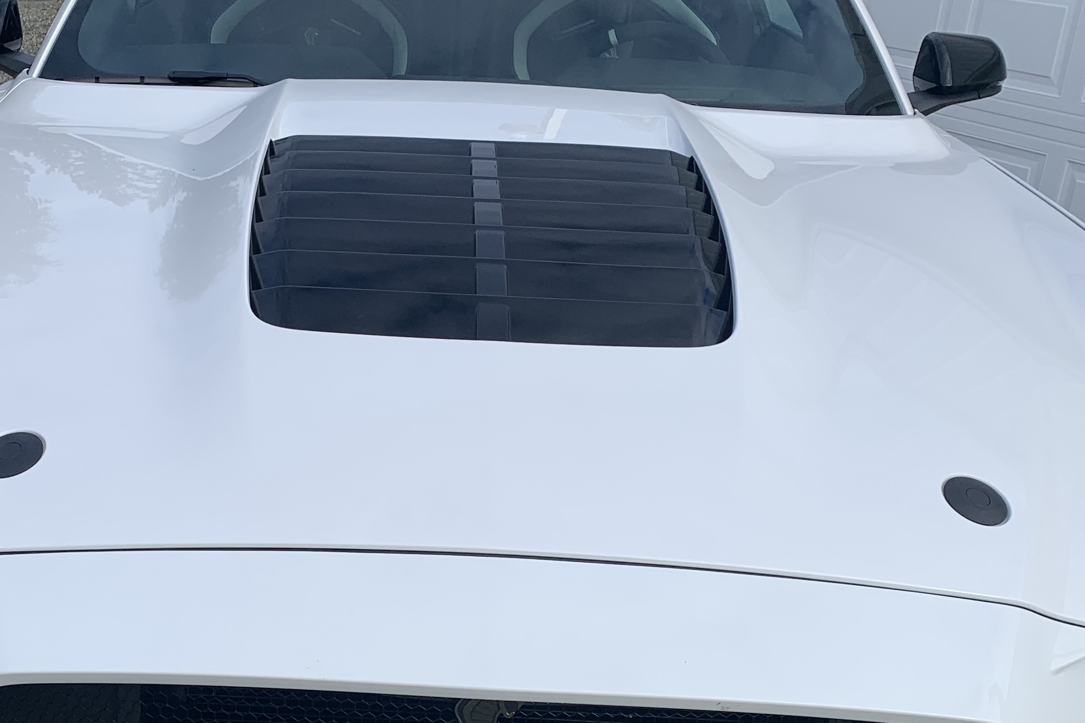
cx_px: 403
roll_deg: -2.5
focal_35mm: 50
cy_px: 549
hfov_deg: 39.3
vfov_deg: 26.6
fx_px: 1507
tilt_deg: -25.5
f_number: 1.8
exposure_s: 1/1992
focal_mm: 4.25
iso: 25
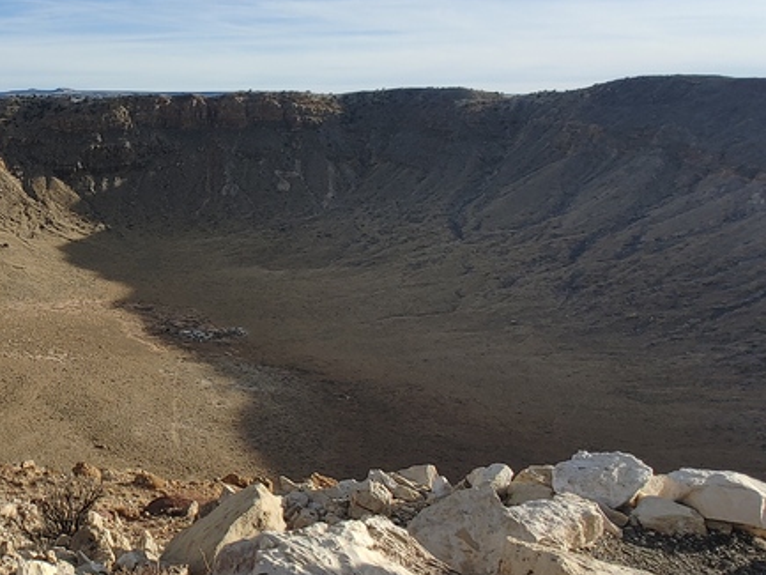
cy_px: 281
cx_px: 0
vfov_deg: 40.7
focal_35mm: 35
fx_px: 775
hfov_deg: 44.7
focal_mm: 1.78
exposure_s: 1/1124
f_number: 1.9
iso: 50
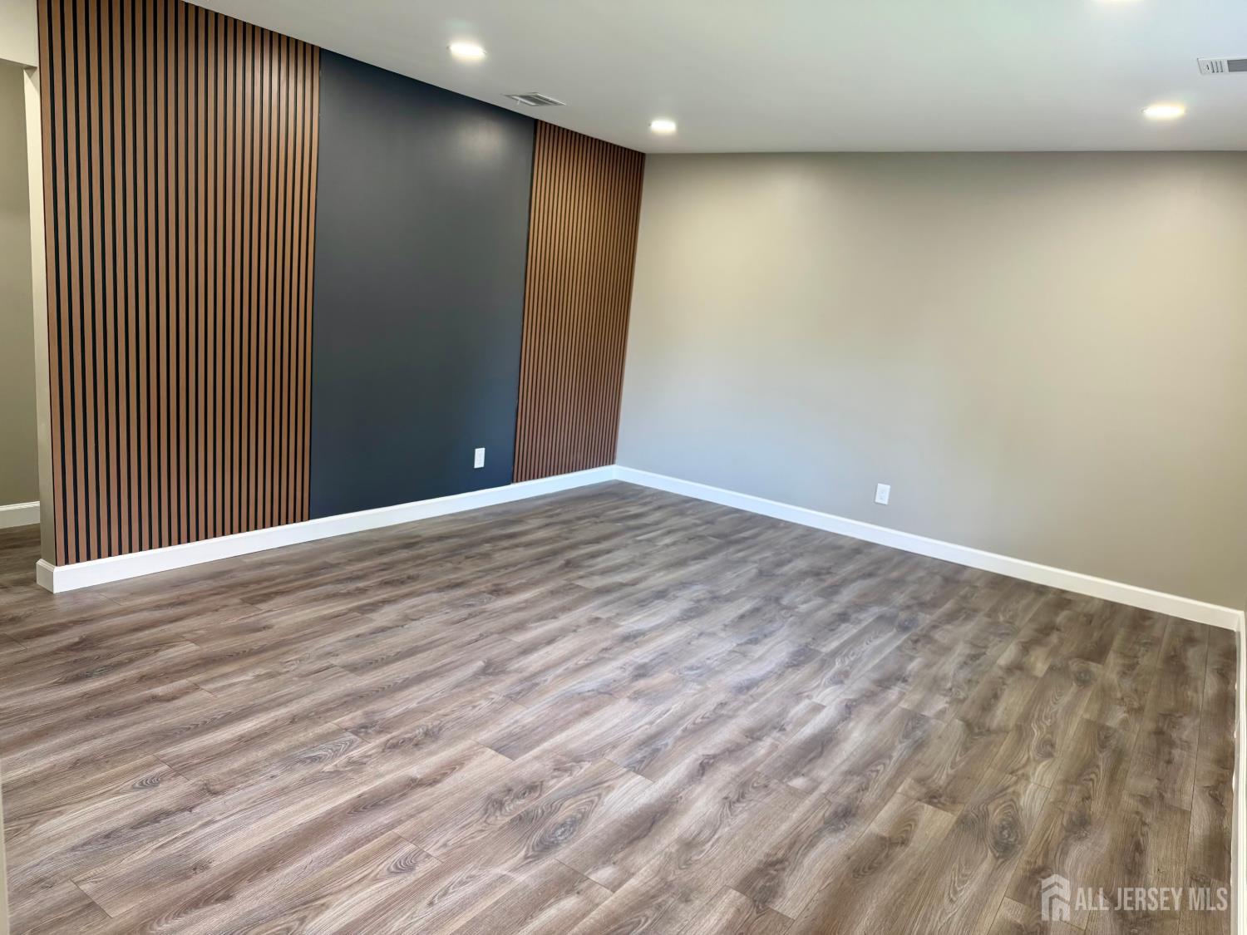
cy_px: 468
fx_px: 865
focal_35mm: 24
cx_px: 624
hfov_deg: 71.6
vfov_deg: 56.8
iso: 160
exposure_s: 1/60
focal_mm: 6.76
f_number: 1.78
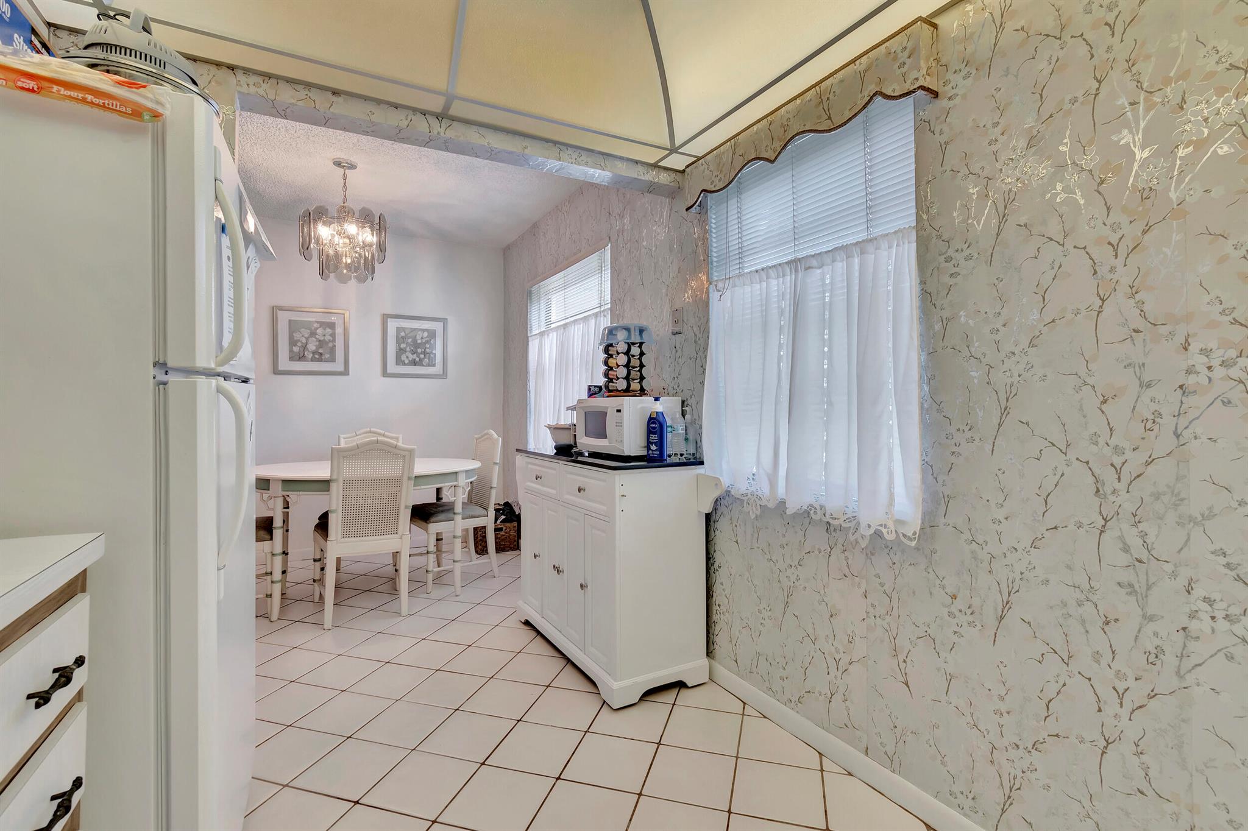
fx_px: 520
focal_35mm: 15
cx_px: 624
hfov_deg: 100.4
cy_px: 416
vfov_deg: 77.3
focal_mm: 10
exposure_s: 1/15
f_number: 8
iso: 1100
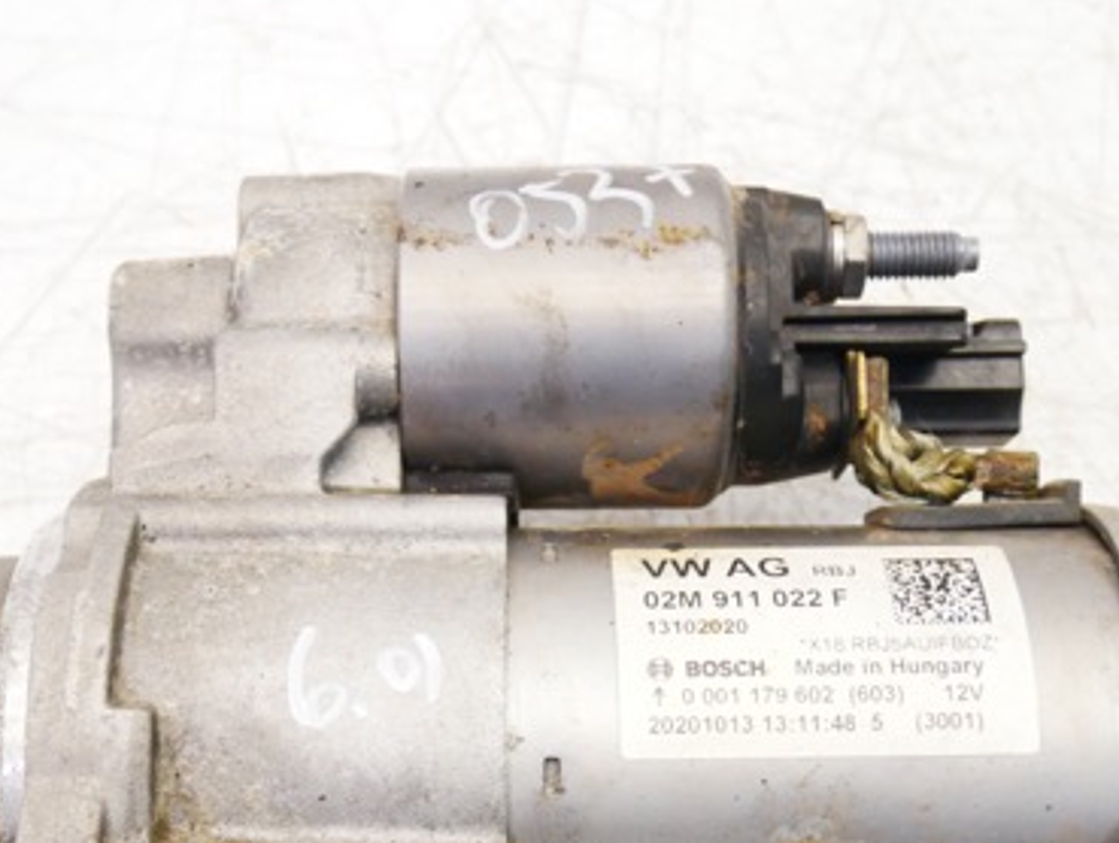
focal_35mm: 52
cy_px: 696
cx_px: 488
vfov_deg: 27.5
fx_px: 1684
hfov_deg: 36.7
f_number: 3.8
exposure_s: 1/60
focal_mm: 15
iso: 640
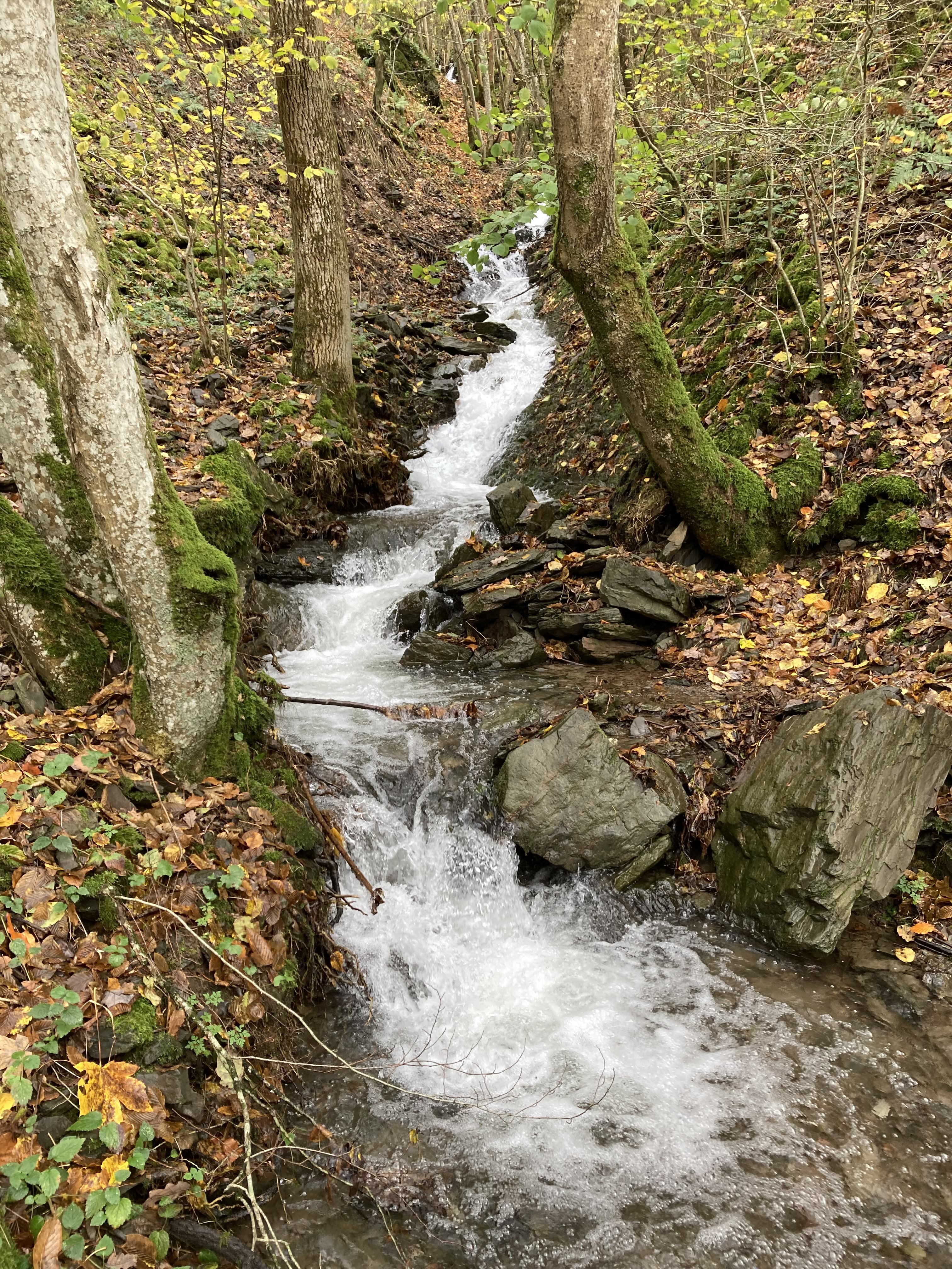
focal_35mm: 28
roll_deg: +0.7
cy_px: 634
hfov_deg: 49.7
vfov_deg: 63.4
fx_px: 1027
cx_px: 476
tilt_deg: -6.4
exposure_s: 1/121
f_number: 1.8
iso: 50
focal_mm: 3.99
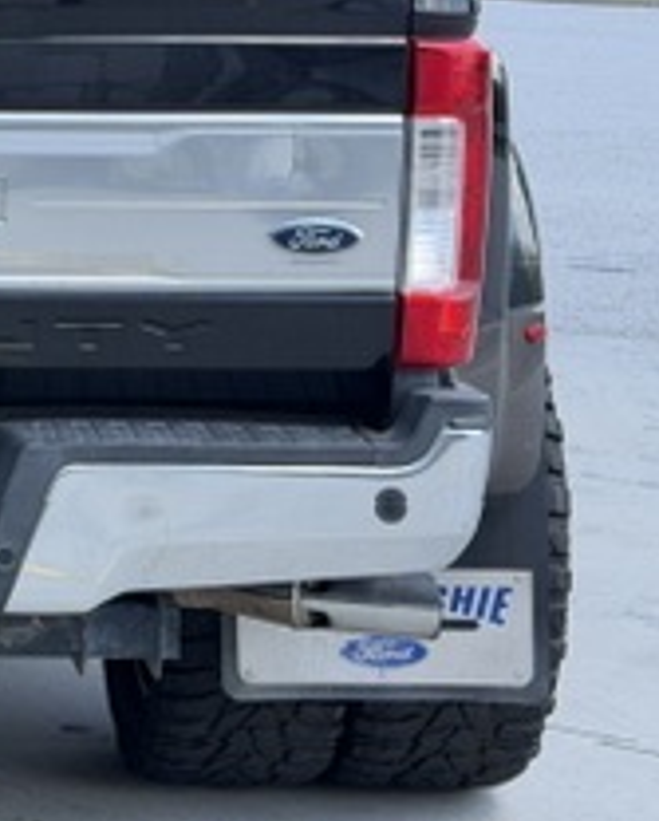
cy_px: 264
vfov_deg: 17.7
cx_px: -241
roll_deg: +0.5
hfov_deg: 13.7
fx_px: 2627
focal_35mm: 108
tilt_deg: -10.3
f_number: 1.78
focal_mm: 6.76
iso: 100
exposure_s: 1/1242
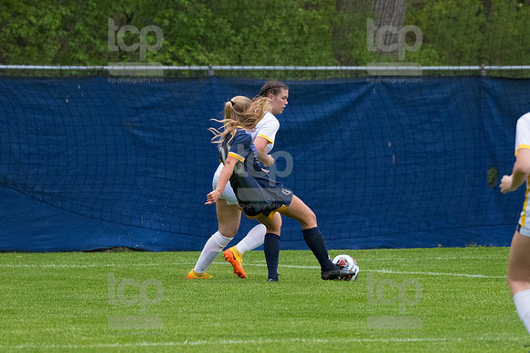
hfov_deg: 4.0
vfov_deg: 2.7
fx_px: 7504
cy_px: 176
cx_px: 265
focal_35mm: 510
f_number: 5.6
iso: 4000
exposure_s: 1/1600
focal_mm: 340
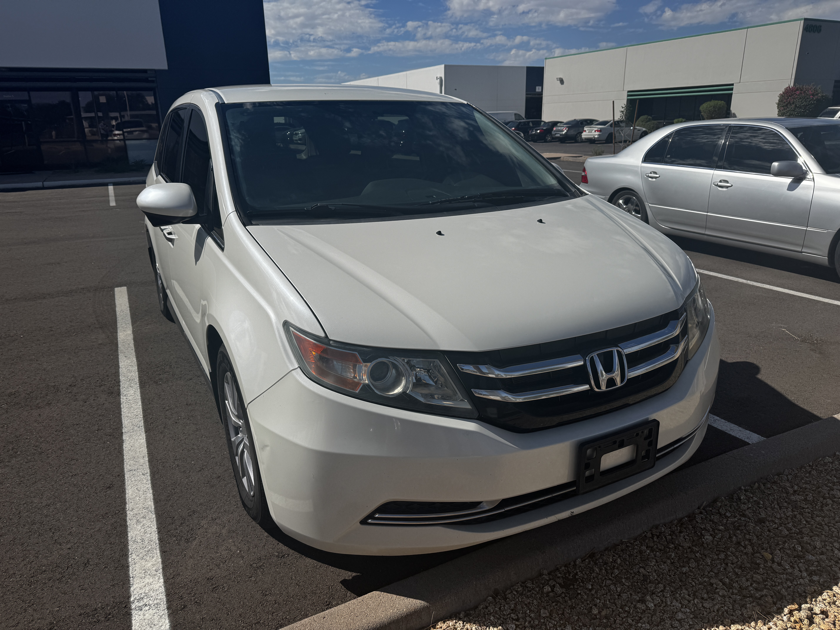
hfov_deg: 71.6
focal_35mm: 24
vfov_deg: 56.8
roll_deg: +0.4
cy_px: 315
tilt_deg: -18.2
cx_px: 420
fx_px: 582
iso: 80
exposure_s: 1/10417
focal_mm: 6.76
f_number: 1.78
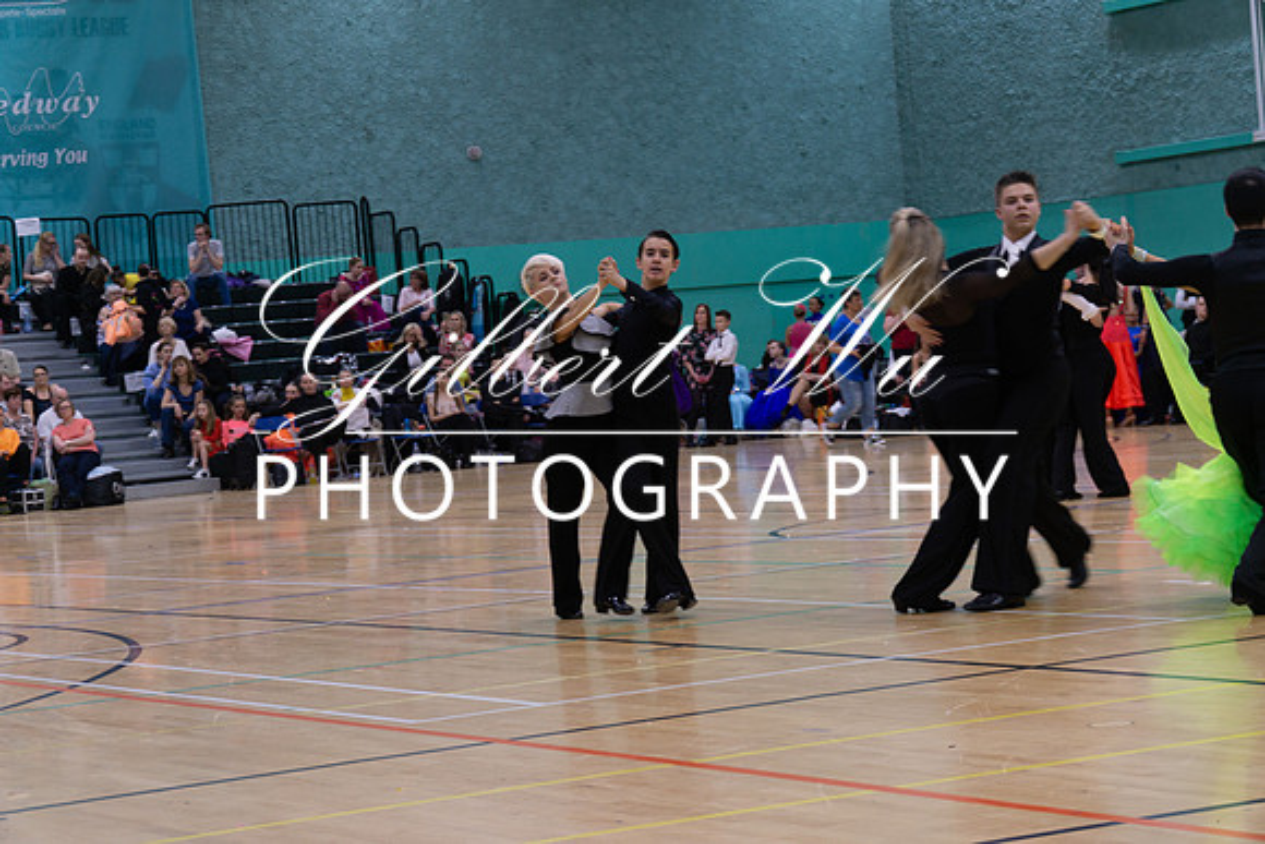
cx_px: 632
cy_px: 422
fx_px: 3216
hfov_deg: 22.3
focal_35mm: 92
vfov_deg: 15.0
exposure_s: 1/100
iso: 500
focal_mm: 61
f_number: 4
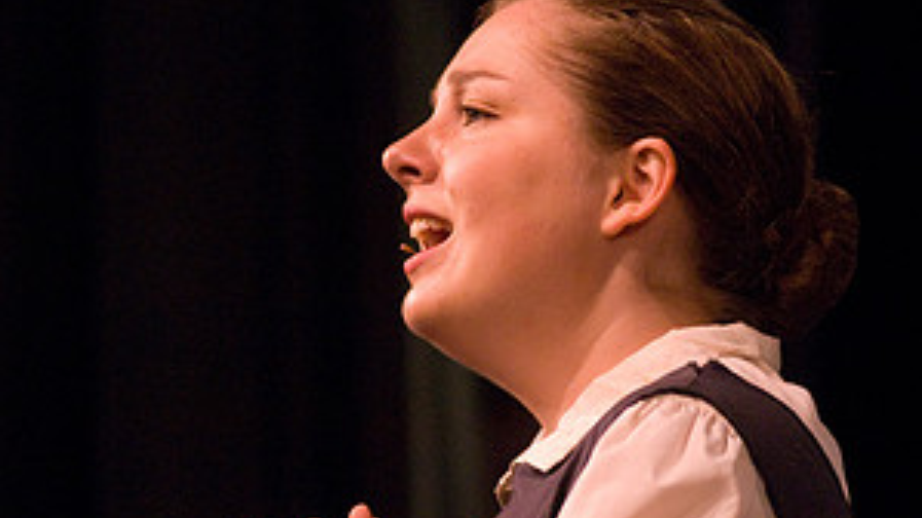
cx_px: 461
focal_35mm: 474
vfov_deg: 2.6
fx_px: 11585
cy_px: 271
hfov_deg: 4.6
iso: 1600
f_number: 2.8
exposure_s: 1/320
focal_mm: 200
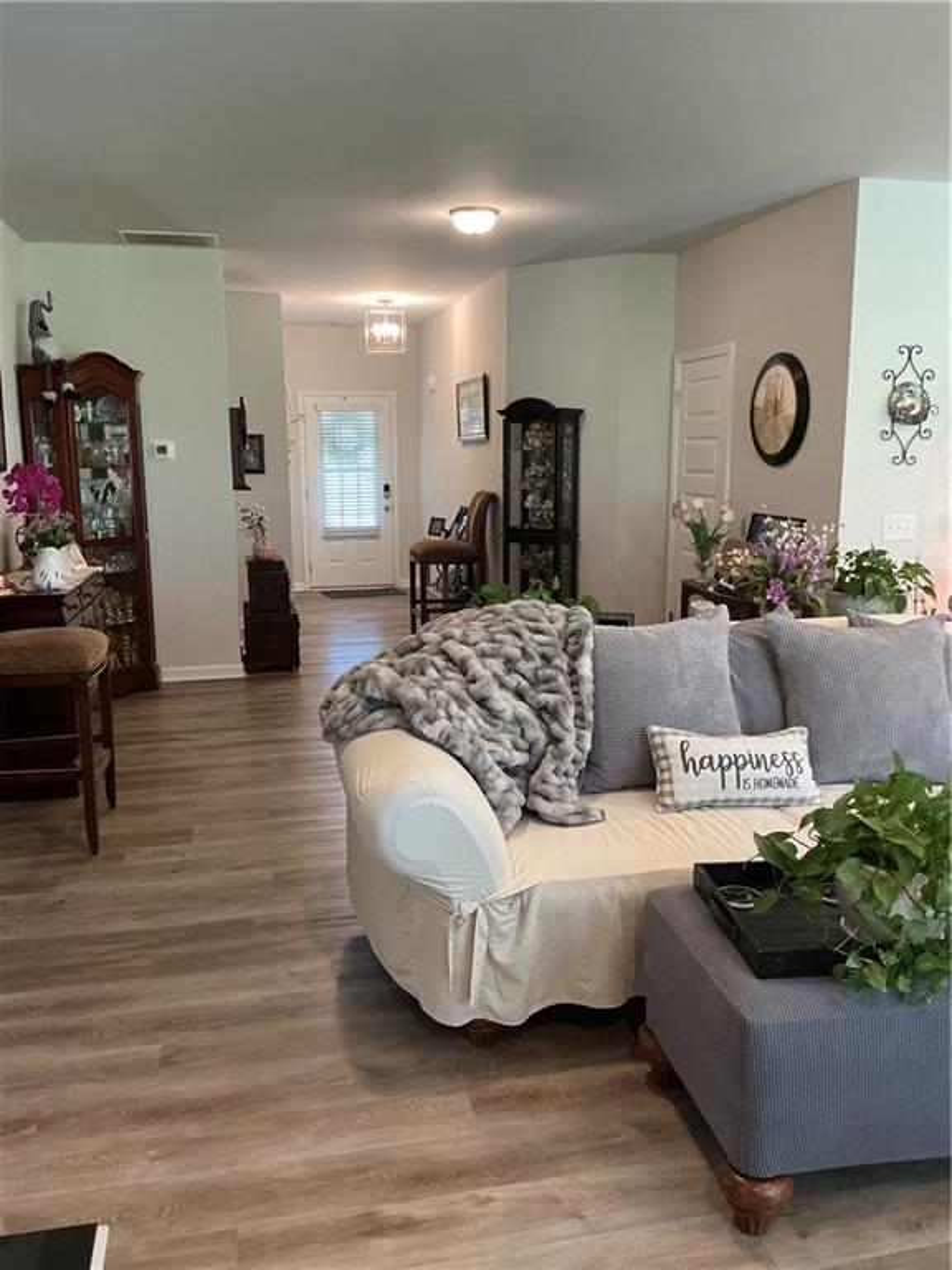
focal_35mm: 29
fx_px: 1063
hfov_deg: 48.2
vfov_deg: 61.7
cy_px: 635
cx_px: 476
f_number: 1.8
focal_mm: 3
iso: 160
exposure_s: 1/60
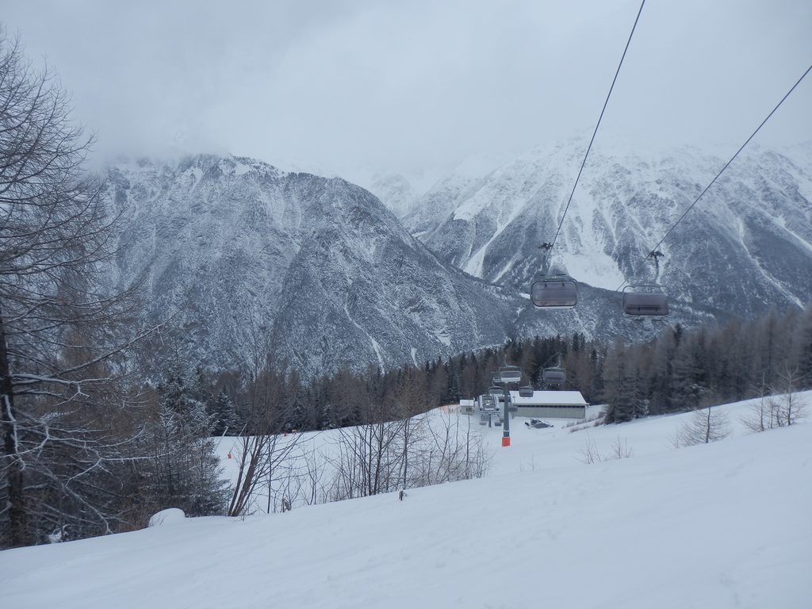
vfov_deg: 54.9
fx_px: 586
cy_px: 304
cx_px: 406
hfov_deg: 69.4
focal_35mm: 25
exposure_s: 1/640
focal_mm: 4.5
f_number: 3
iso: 80
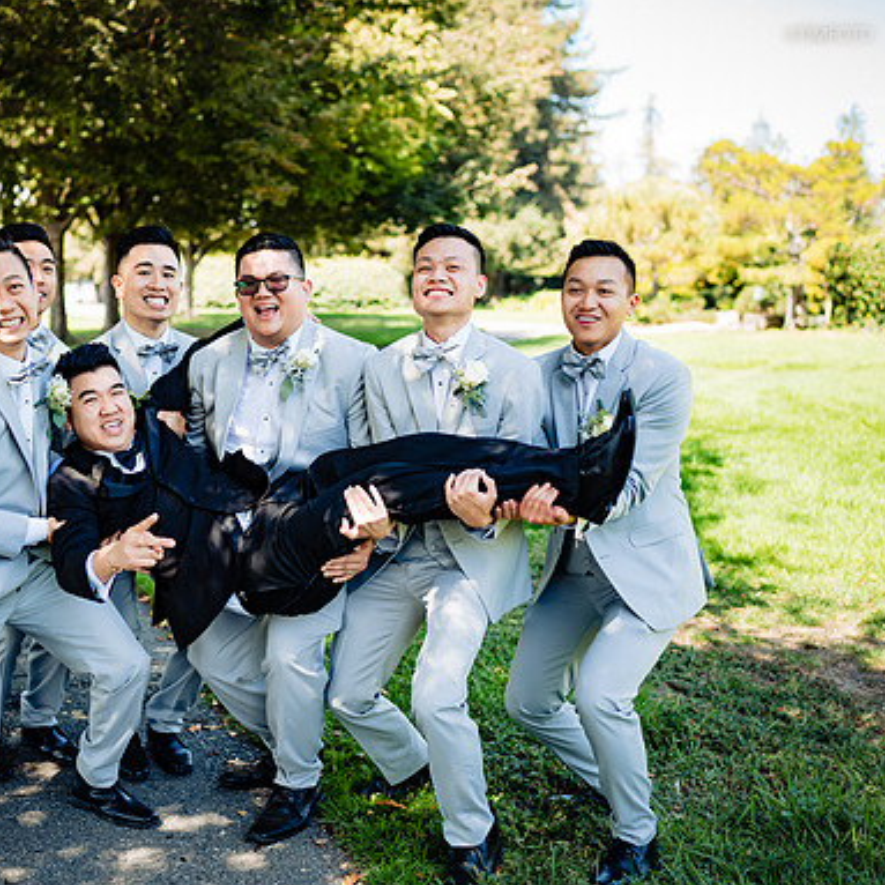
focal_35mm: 45
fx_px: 1302
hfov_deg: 36.8
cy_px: 445
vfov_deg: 37.6
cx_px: 233
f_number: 2
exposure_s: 1/320
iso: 100
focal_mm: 35
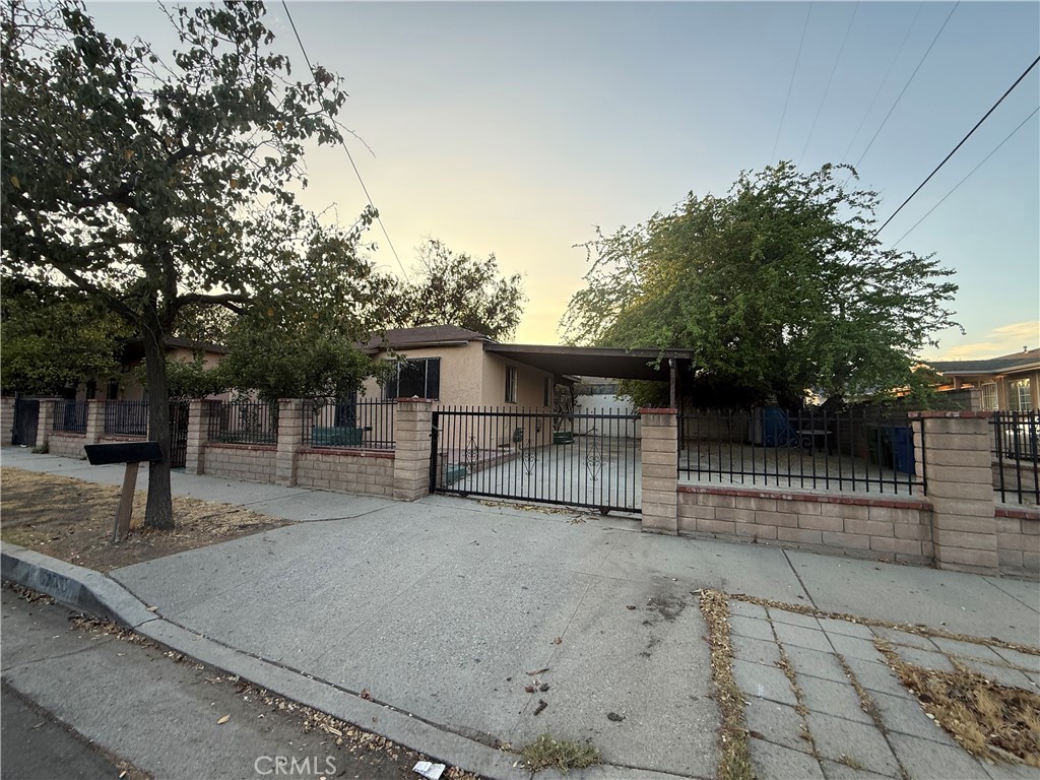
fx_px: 421
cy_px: 390
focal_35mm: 14
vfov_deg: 85.7
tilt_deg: +3.9
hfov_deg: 102.1
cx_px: 520
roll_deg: +0.3
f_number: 2.2
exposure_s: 1/229
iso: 64
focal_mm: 2.22
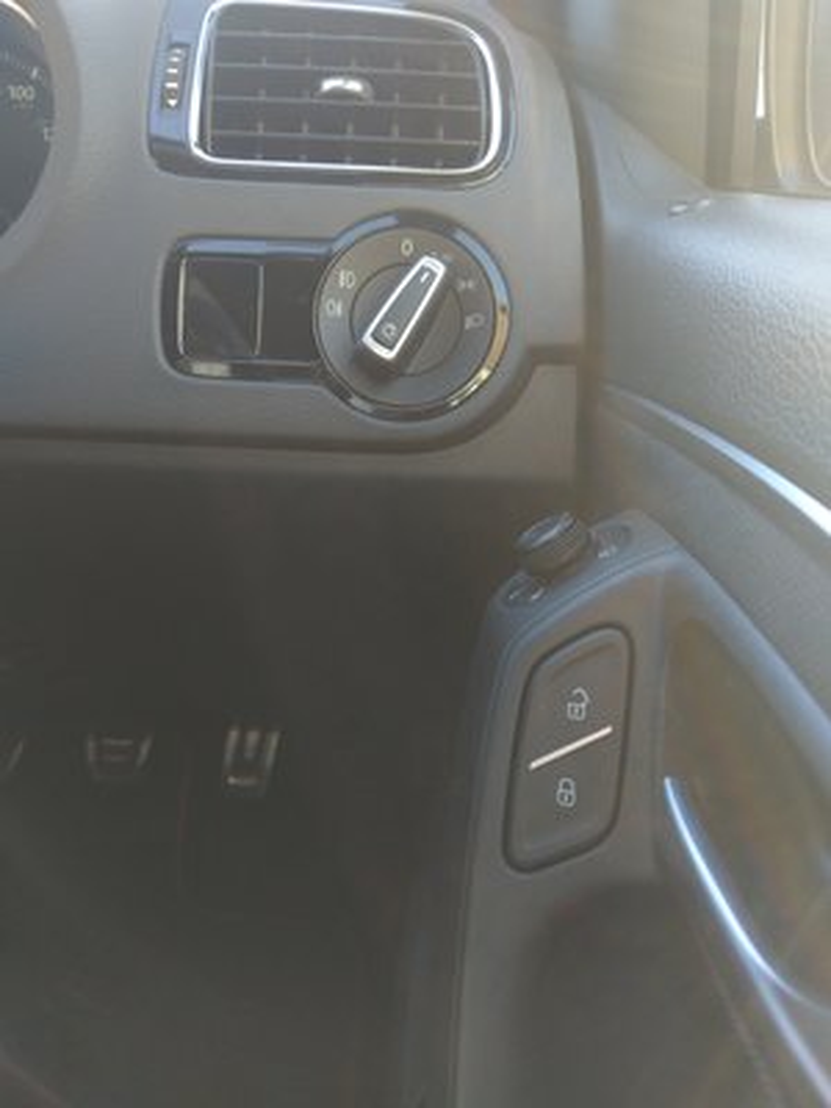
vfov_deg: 67.3
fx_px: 832
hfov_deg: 53.1
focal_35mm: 26
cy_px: 554
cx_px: 416
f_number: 1.8
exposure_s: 1/33
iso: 125
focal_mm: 4.58
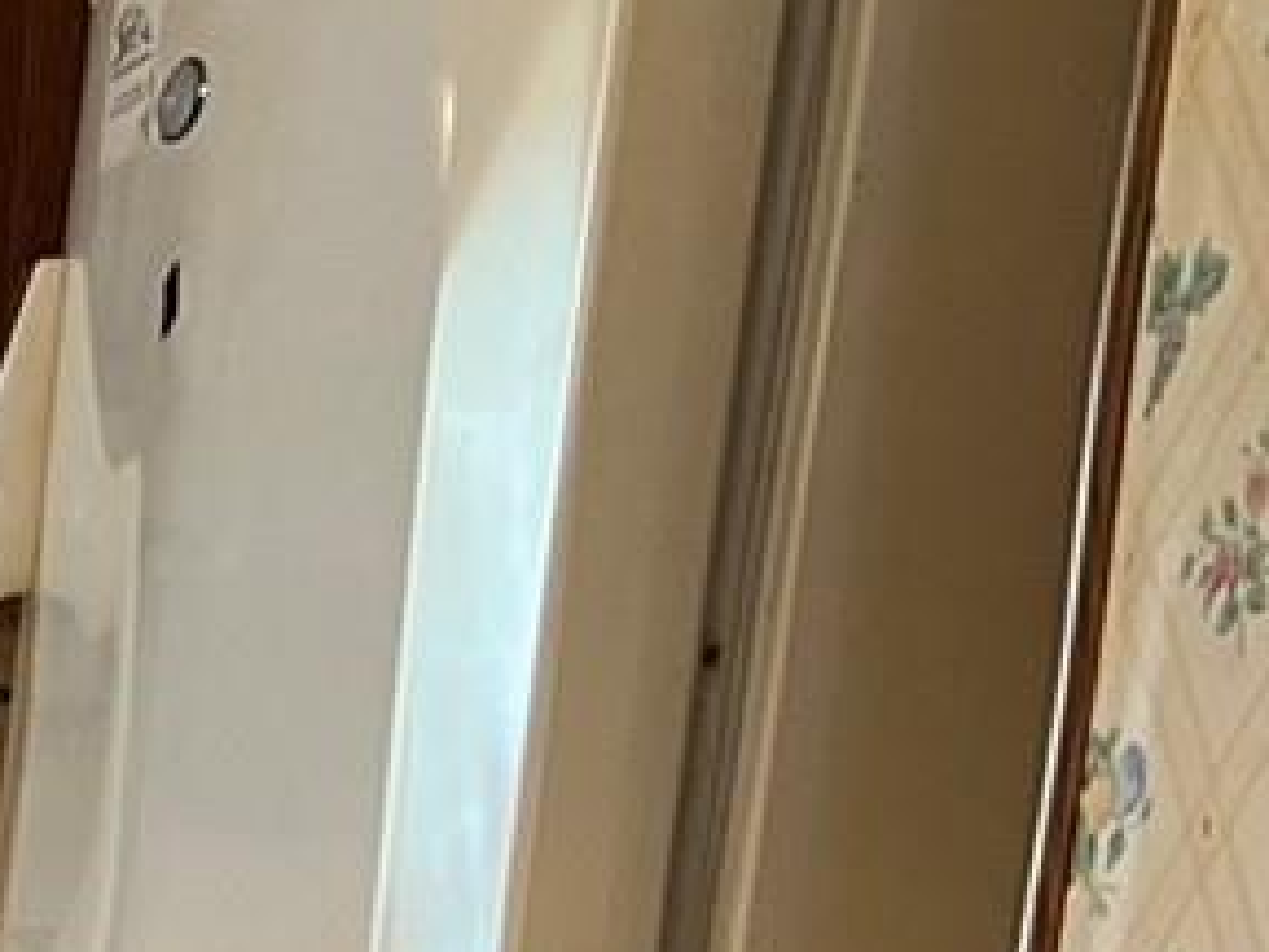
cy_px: 1816
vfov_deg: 9.7
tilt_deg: -11.3
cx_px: -1998
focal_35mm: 144
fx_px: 5281
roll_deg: +0.1
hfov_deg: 11.0
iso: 160
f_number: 1.5
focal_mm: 5.7
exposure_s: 1/60
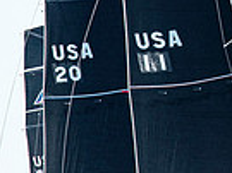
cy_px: -109
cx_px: 332
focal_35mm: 1864
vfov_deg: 0.8
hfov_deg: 1.1
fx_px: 12482
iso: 320
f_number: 5
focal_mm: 300
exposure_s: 1/2000
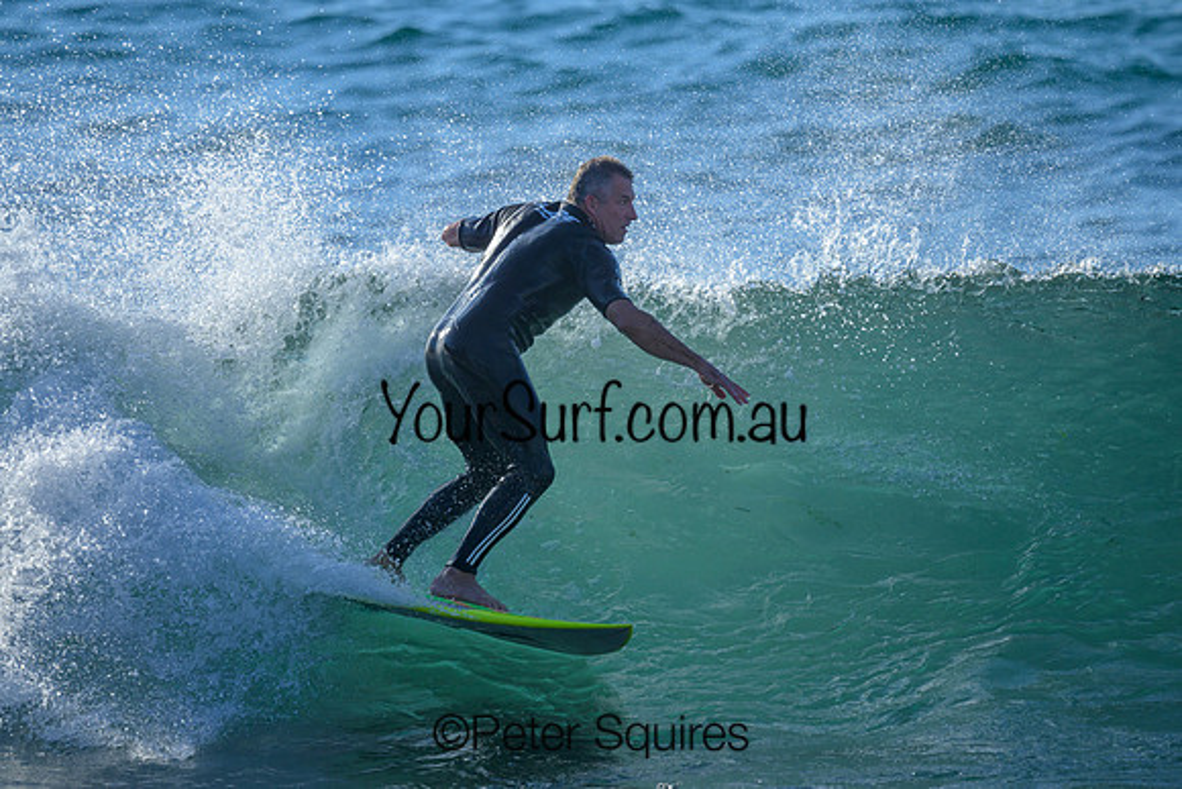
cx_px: 520
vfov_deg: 1.5
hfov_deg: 2.3
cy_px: 347
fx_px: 29429
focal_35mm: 896
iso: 360
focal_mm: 800
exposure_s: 1/2000
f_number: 6.3
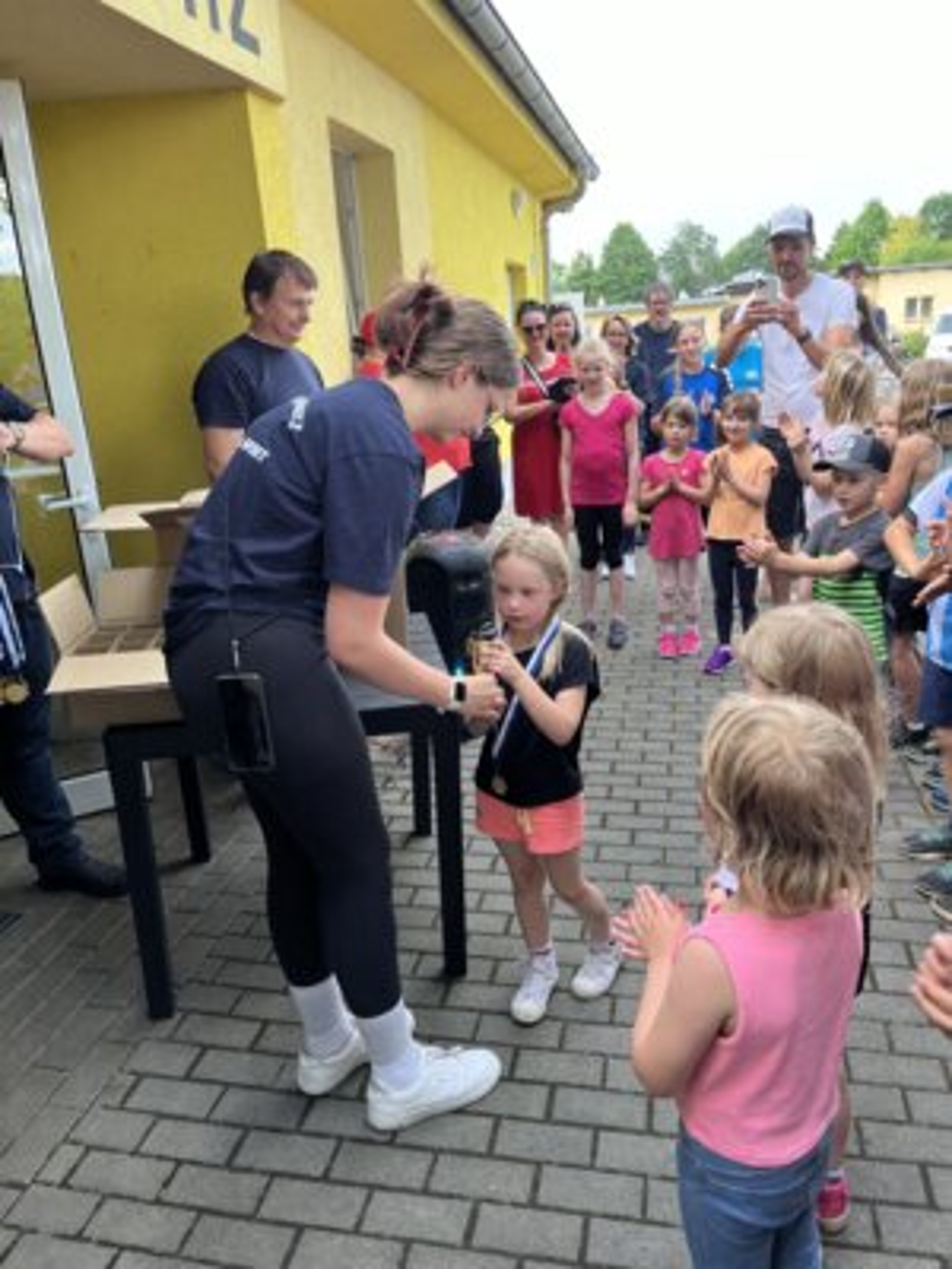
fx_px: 953
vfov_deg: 67.3
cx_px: 476
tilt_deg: -17.3
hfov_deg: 53.1
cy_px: 634
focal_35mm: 26
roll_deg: +4.0
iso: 32
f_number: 1.6
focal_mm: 5.1
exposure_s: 1/143
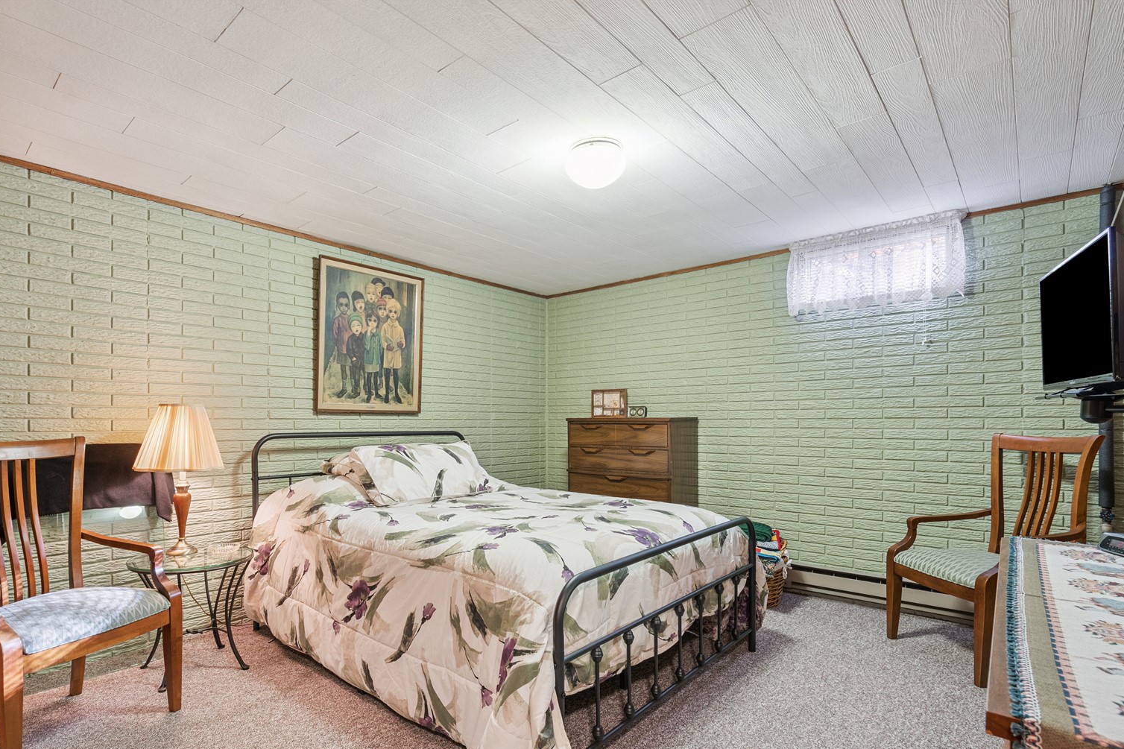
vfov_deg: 67.2
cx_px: 496
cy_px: 417
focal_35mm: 18
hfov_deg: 89.6
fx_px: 562
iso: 800
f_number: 8
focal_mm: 16
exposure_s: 1/6
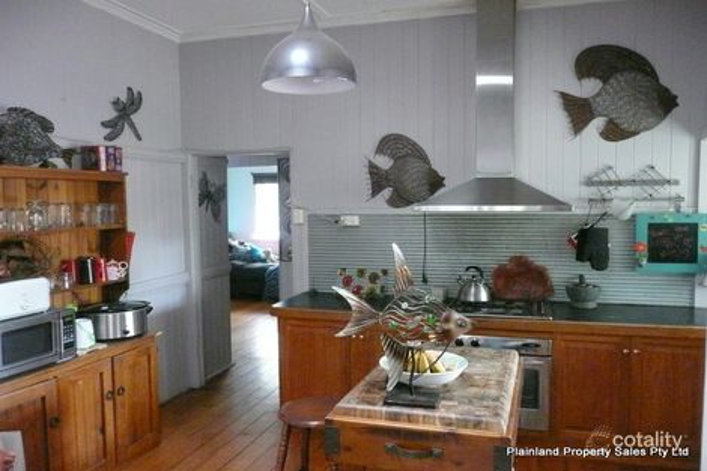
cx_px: 354
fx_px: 550
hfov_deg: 65.5
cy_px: 236
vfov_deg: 46.4
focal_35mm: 28
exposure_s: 1/15
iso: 800
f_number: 3.3
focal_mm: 4.6
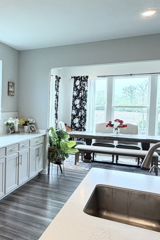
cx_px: -58
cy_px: 116
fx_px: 253
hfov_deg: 27.9
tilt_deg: -2.7
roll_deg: -0.9
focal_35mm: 38
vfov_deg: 50.7
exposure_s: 1/120
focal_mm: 2.22
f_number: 2.2
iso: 160
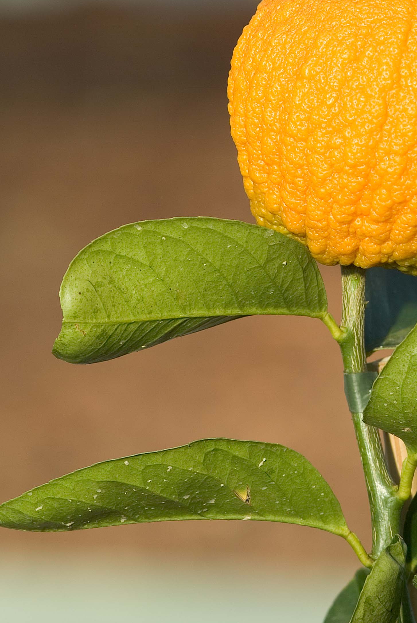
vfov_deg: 4.8
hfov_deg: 3.2
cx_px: 353
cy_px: 194
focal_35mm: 426
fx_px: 7382
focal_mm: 145
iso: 100
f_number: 5.6
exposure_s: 1/125
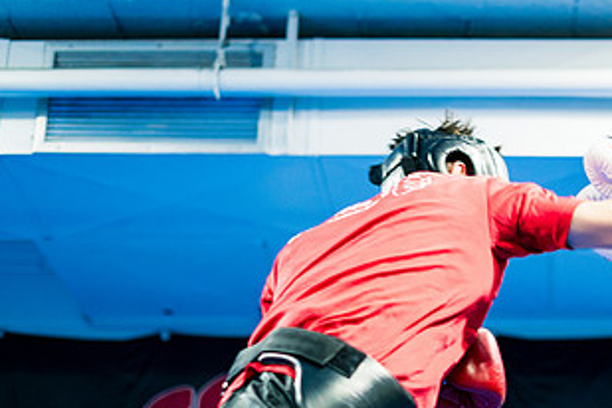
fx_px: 1598
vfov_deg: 14.5
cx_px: 523
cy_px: 278
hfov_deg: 21.3
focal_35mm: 94
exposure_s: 1/400
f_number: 1.8
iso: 1600
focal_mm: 50
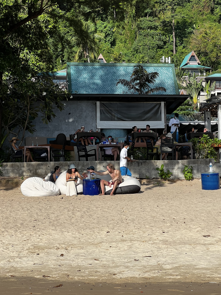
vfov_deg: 21.8
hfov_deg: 16.4
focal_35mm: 90
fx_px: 766
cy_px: 142
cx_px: 97
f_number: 2.8
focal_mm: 9
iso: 32
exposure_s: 1/774
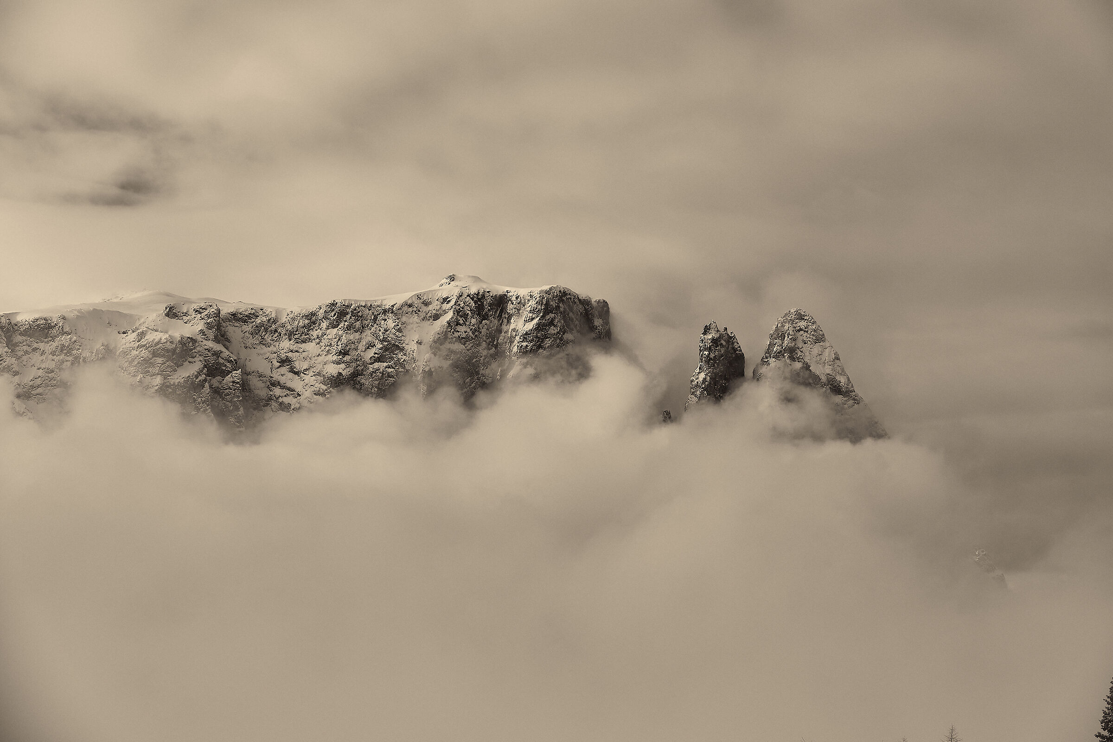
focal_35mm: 70
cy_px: 371
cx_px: 556
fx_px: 2164
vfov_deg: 19.5
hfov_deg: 28.8
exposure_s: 1/1500
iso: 200
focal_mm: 46.6
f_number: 6.4
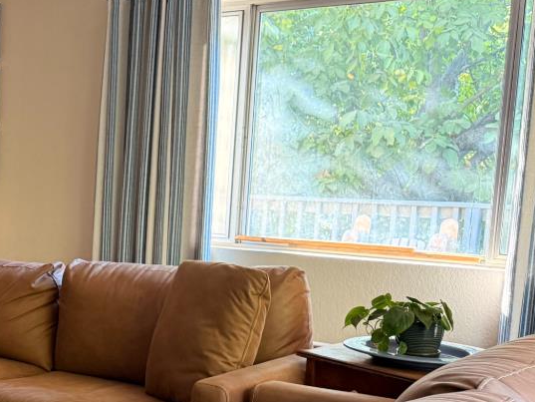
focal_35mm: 67
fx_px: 1036
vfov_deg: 21.8
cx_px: -166
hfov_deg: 25.0
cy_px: 300
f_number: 1.78
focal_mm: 6.76
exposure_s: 1/60
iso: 250
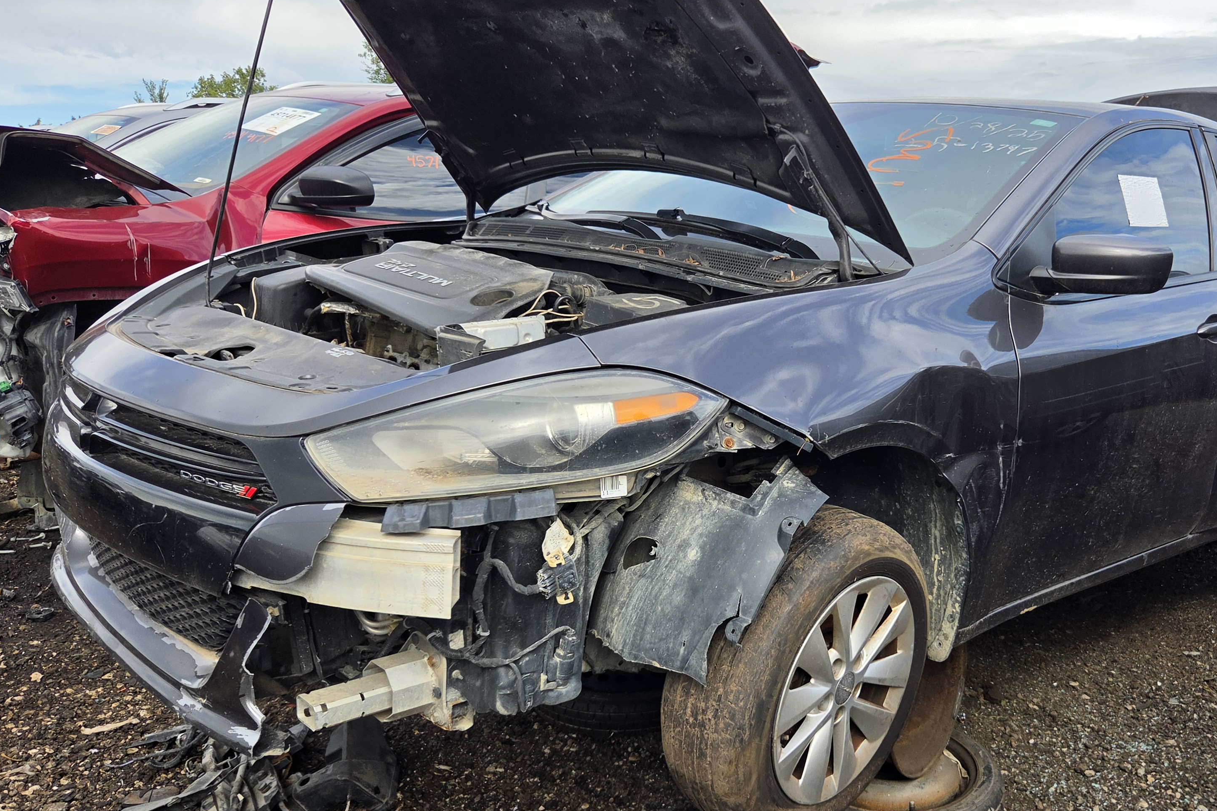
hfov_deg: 56.5
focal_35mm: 33
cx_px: 770
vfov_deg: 39.9
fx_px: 1115
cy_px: 464
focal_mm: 5.4
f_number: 1.8
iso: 80
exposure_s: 1/3203
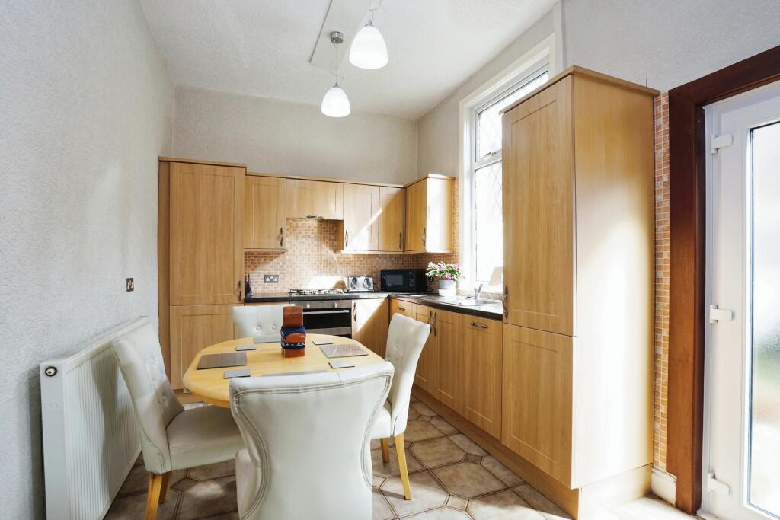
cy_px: 260
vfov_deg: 73.8
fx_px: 347
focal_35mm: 16
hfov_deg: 96.7
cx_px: 390
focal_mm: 16
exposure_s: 1/30
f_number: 8
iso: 250
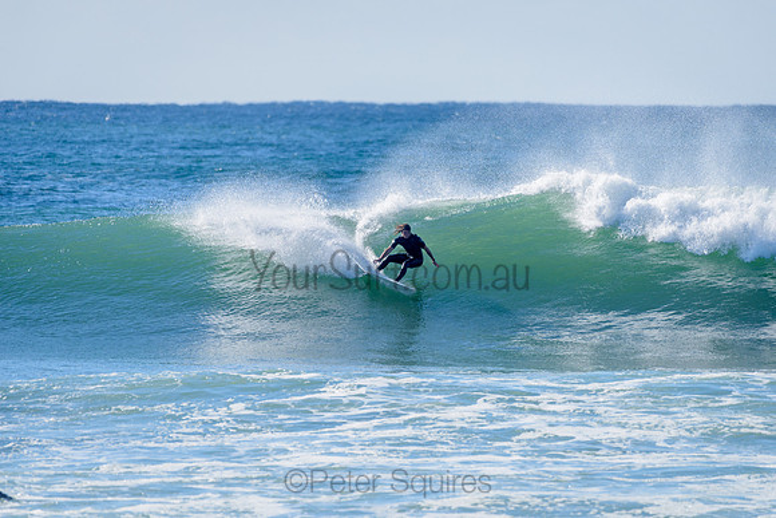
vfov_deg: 2.7
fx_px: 11007
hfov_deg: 4.0
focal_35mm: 511
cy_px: 259
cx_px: 393
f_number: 5.6
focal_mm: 500
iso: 220
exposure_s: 1/2000
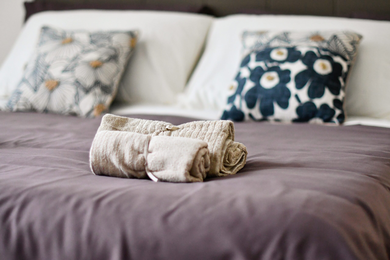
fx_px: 812
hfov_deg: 27.0
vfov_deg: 18.2
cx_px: 195
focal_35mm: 75
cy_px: 130
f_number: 1.6
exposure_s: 1/1000
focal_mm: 50
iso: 1600
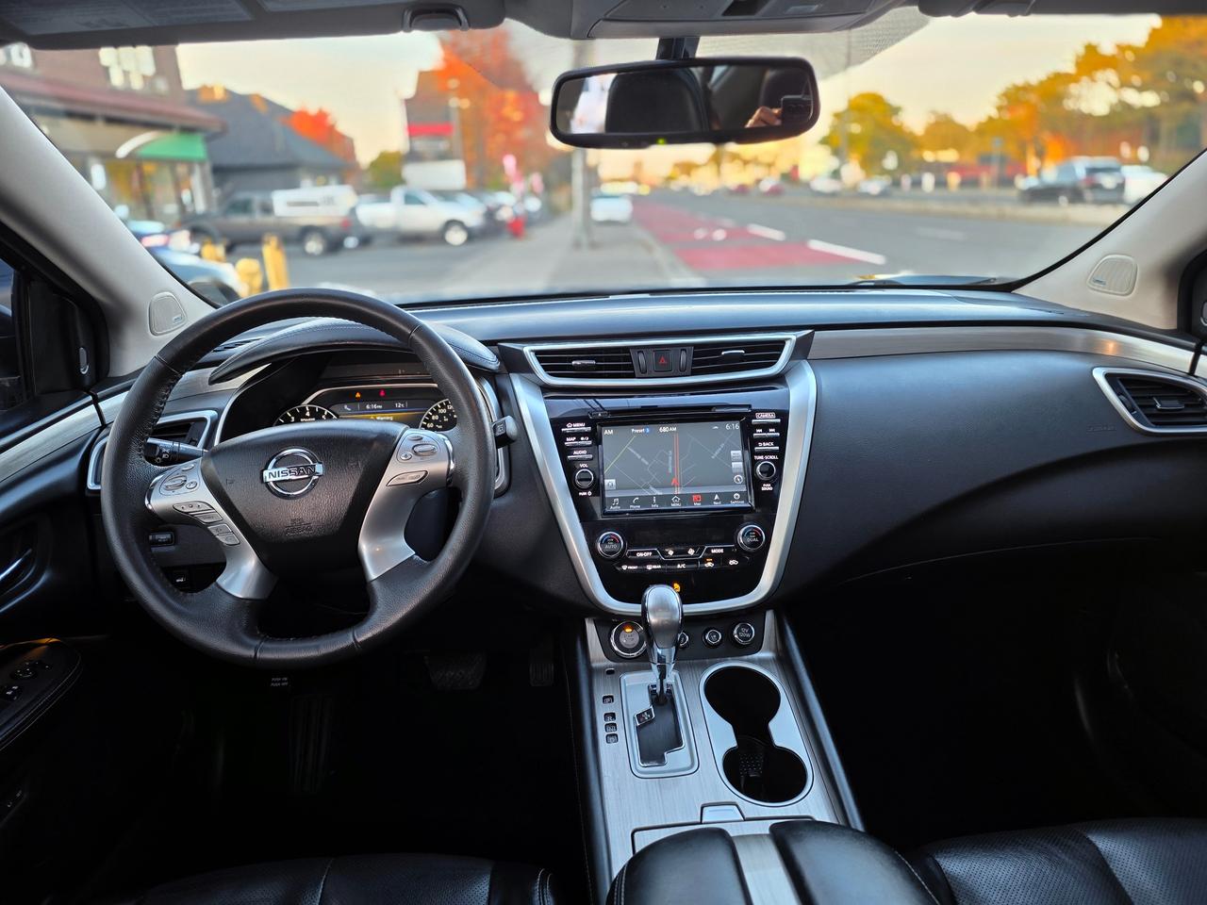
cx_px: 604
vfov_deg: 58.9
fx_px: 802
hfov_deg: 73.9
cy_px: 452
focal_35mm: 23
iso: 50
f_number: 1.7
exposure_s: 1/53
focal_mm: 6.25
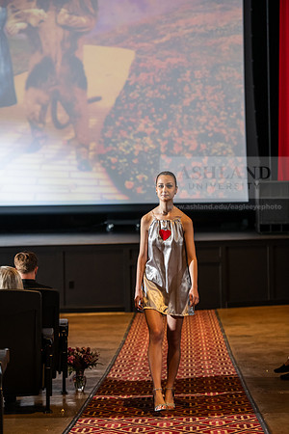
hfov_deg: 12.5
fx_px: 1324
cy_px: 217
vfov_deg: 18.6
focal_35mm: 110
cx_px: 144
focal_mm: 110
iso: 2500
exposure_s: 1/250
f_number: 3.5
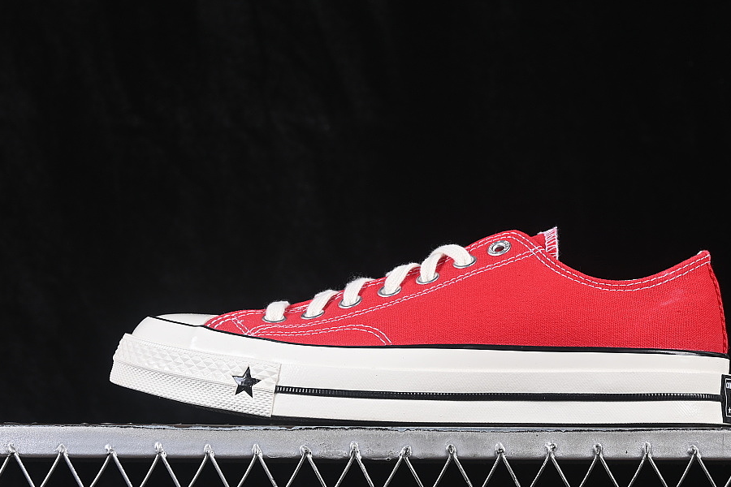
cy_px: 244
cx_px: 435
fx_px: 1827
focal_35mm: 90
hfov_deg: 22.6
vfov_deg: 15.2
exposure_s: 1/80
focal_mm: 50
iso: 160
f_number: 8
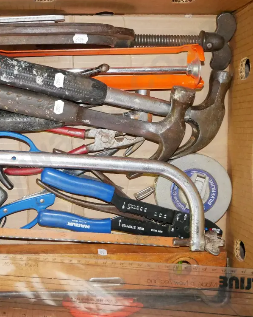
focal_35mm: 67
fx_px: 627
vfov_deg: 28.3
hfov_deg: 22.5
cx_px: 45
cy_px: 155
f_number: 4.5
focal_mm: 25
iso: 3200
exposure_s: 1/80
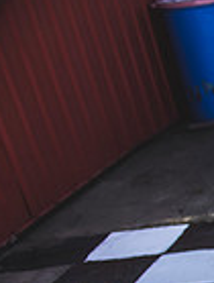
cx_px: 581
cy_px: 349
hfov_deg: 11.4
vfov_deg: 19.1
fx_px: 788
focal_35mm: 96
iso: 100
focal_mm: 24
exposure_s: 1/1600
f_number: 2.8
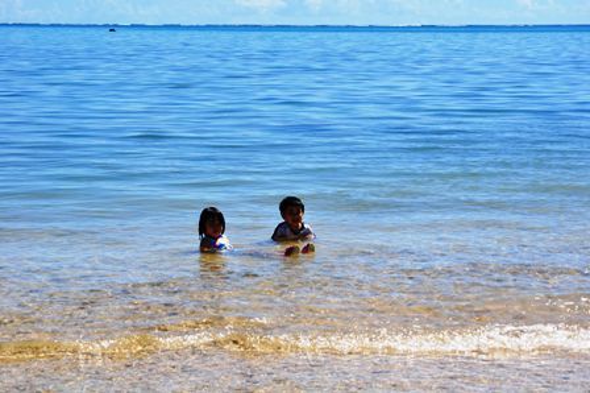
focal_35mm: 108
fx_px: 1769
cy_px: 196
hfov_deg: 18.9
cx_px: 295
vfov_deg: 12.7
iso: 200
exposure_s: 1/500
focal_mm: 72
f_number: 11
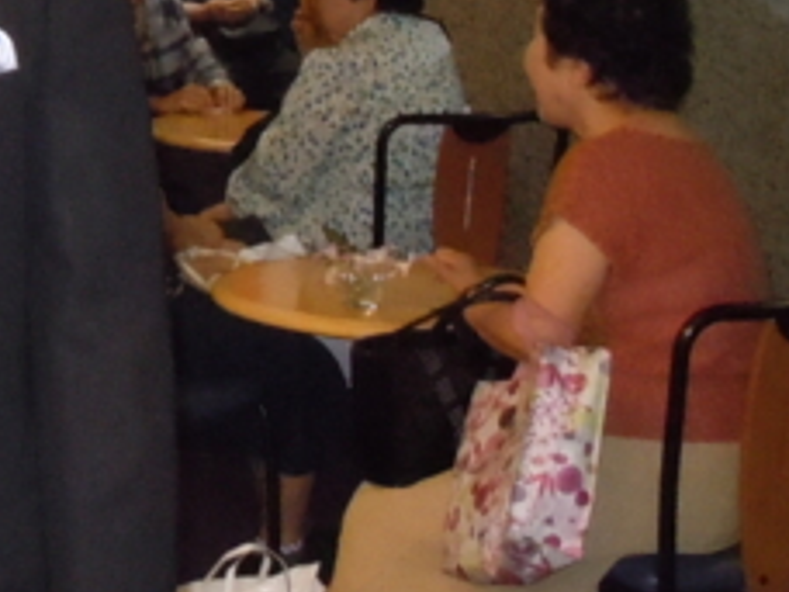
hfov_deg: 15.1
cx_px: -564
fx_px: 2644
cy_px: -267
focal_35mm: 116
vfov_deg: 12.2
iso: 800
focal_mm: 5.9
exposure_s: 1/30
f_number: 4
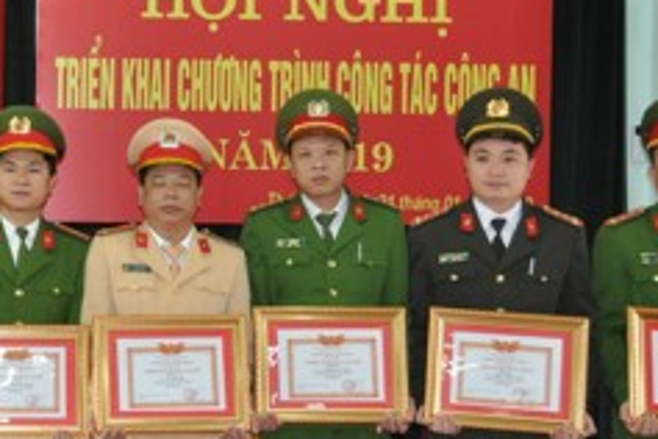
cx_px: -11
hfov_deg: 22.0
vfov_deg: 15.4
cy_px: 238
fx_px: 1627
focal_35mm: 89
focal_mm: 22
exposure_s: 1/60
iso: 800
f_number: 3.5
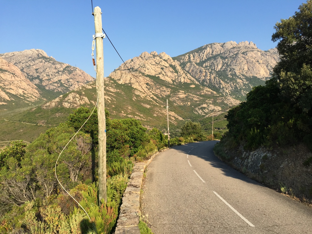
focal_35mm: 29
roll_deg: -1.4
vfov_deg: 48.2
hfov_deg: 61.7
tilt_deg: -0.3
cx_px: 156
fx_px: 261
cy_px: 117
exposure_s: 1/1276
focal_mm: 4.15
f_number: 2.2
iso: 32
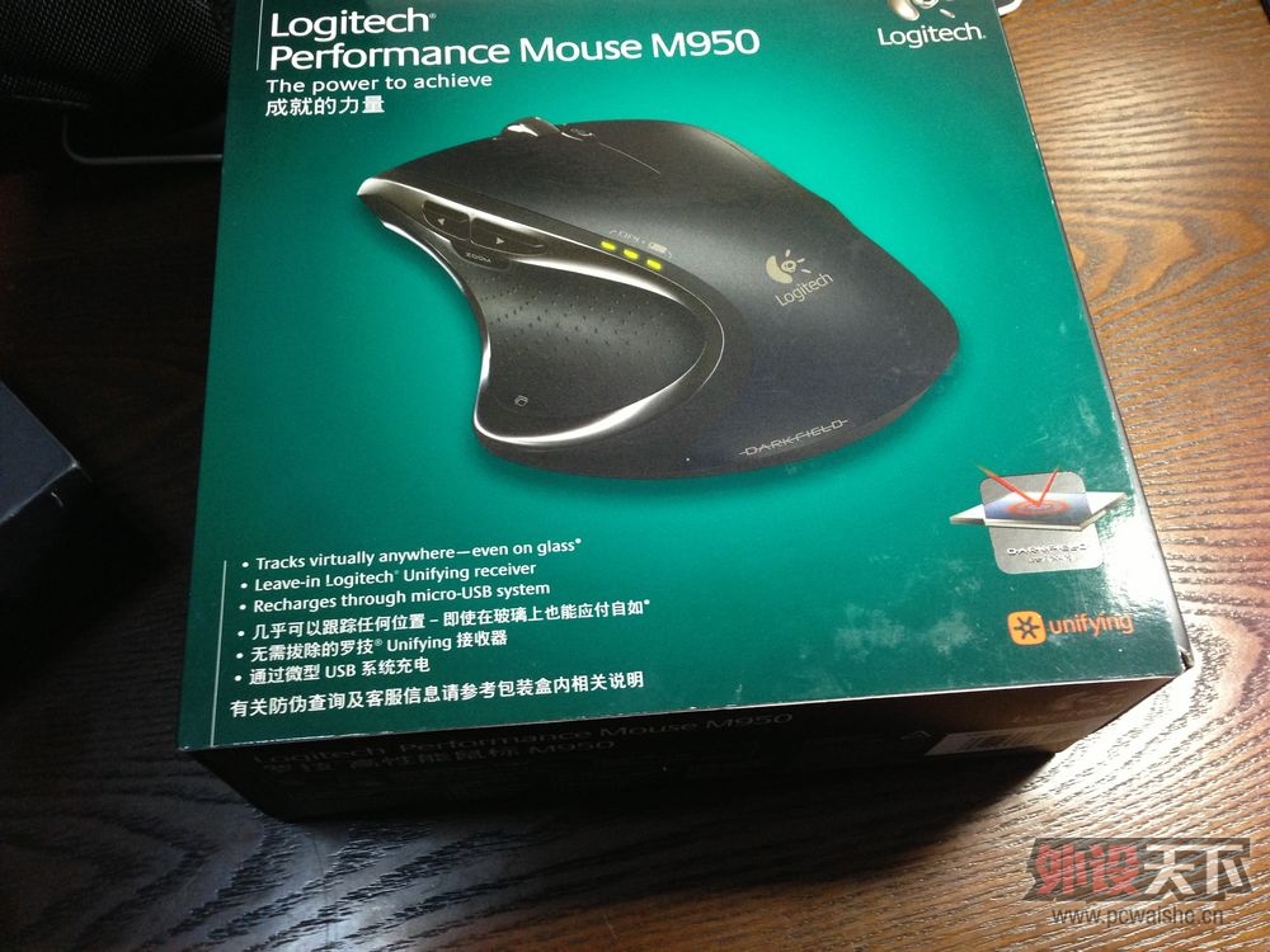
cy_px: 476
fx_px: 1211
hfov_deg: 55.4
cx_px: 635
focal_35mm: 33
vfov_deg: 42.9
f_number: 2.4
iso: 200
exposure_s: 1/20
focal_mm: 4.13
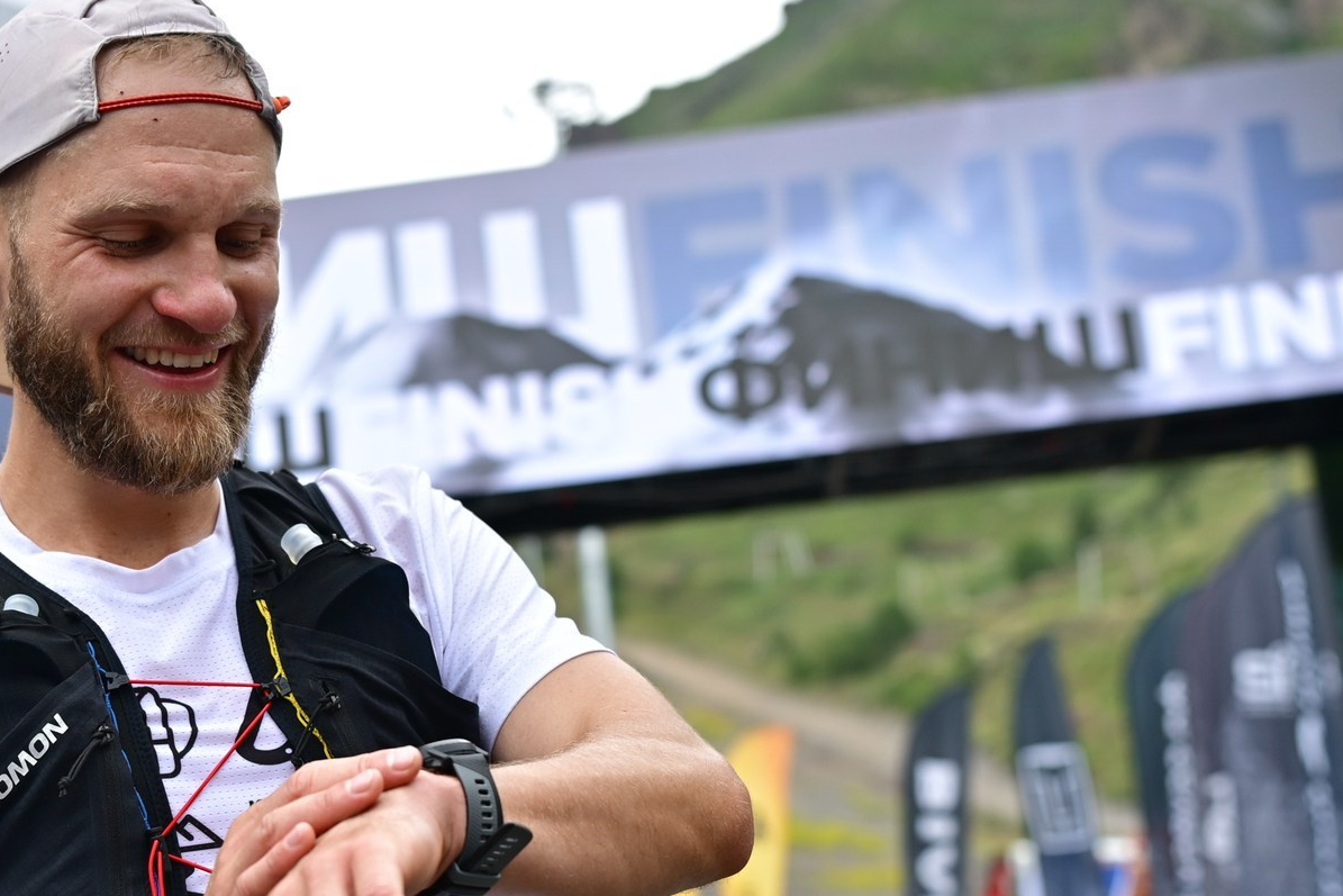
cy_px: 670
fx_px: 2798
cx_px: 336
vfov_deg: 18.1
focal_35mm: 75
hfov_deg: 26.6
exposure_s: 1/1250
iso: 250
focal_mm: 35
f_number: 2.8
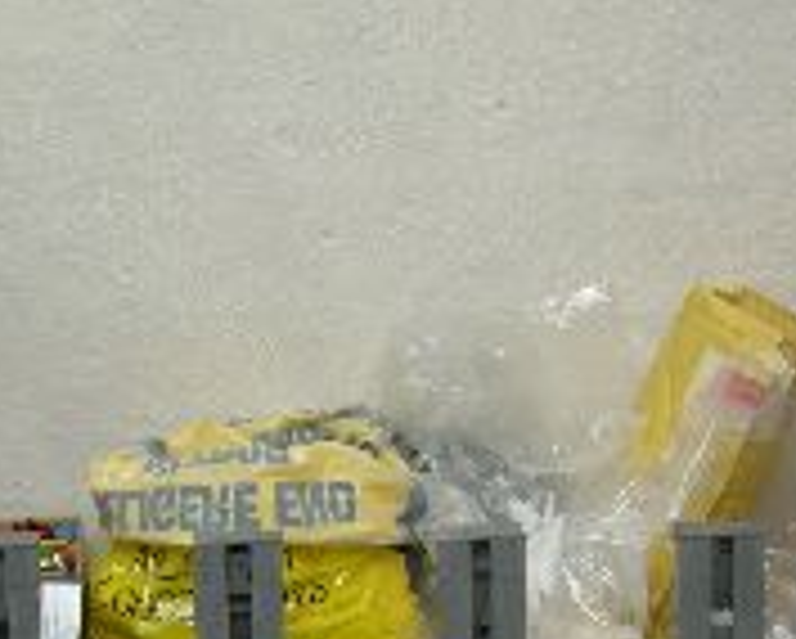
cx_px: 369
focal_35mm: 99
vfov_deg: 14.9
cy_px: 821
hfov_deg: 19.3
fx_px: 2335
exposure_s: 1/60
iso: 64
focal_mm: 7.5
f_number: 2.7
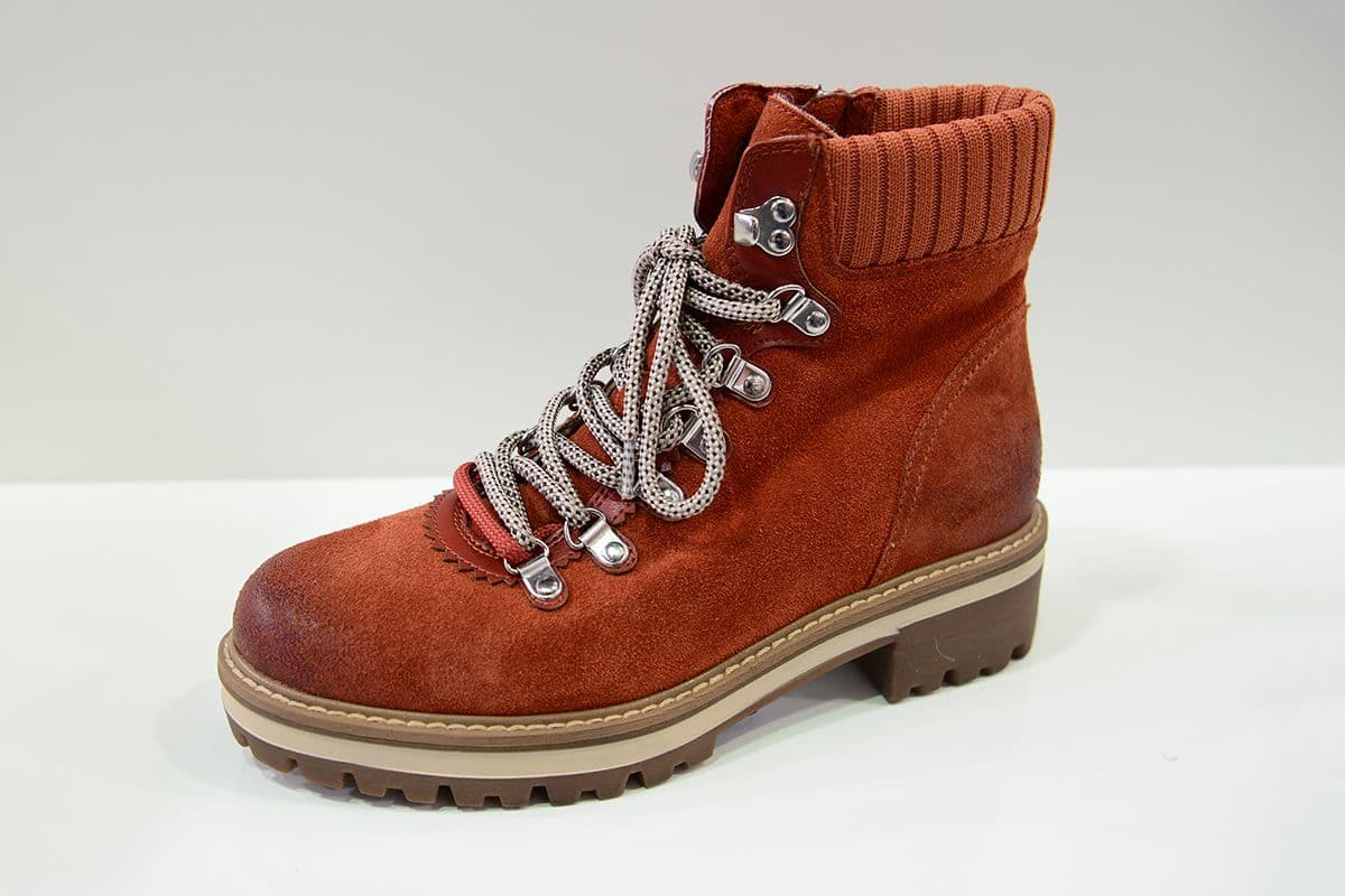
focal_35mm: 38
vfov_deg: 35.1
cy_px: 448
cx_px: 672
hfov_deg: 50.7
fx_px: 1420
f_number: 5.6
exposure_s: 1/60
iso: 200
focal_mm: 38
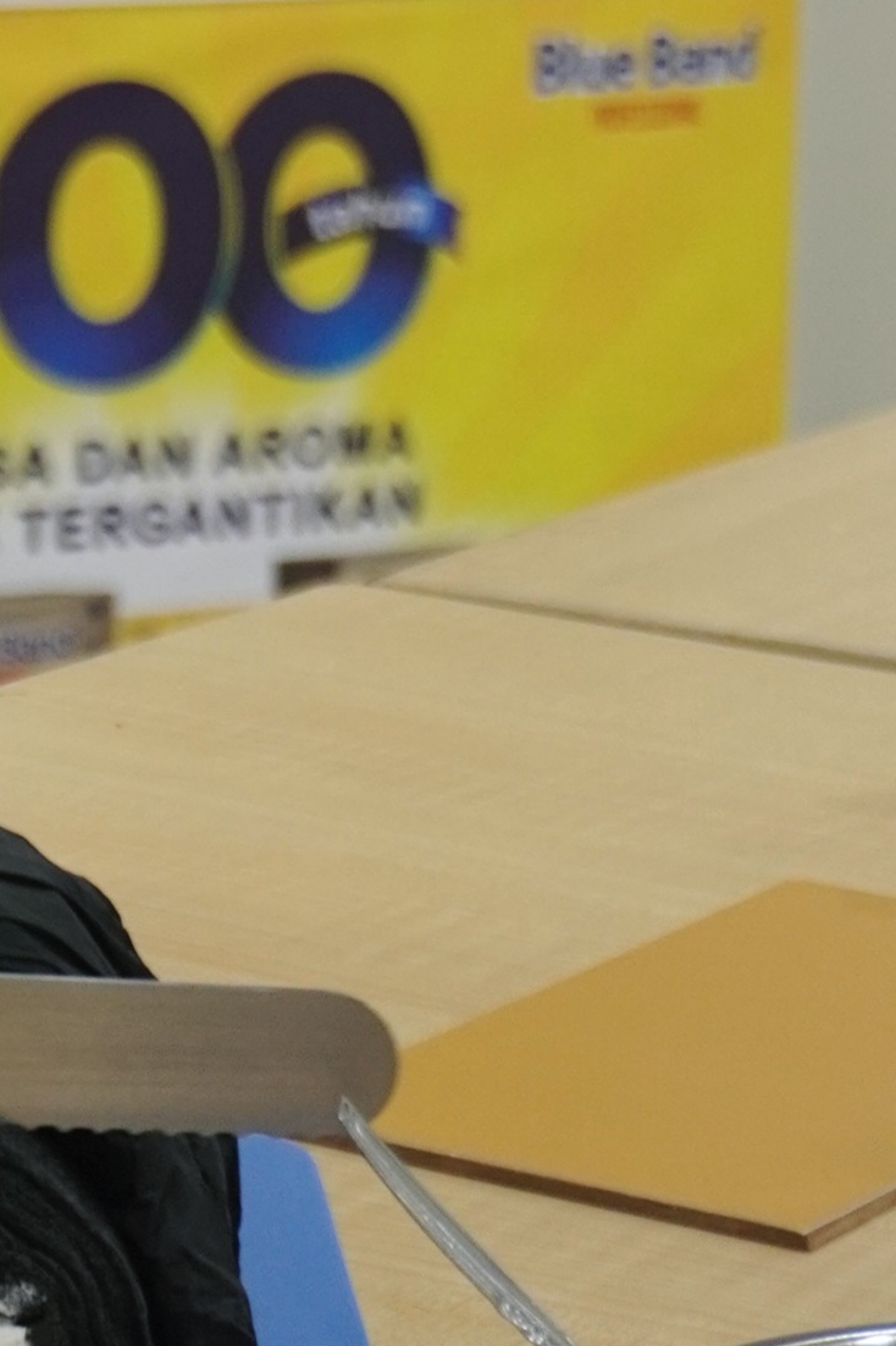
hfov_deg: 8.0
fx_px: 6238
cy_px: -447
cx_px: -463
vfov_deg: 11.9
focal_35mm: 167
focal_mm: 30
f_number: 5
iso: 640
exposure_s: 1/50
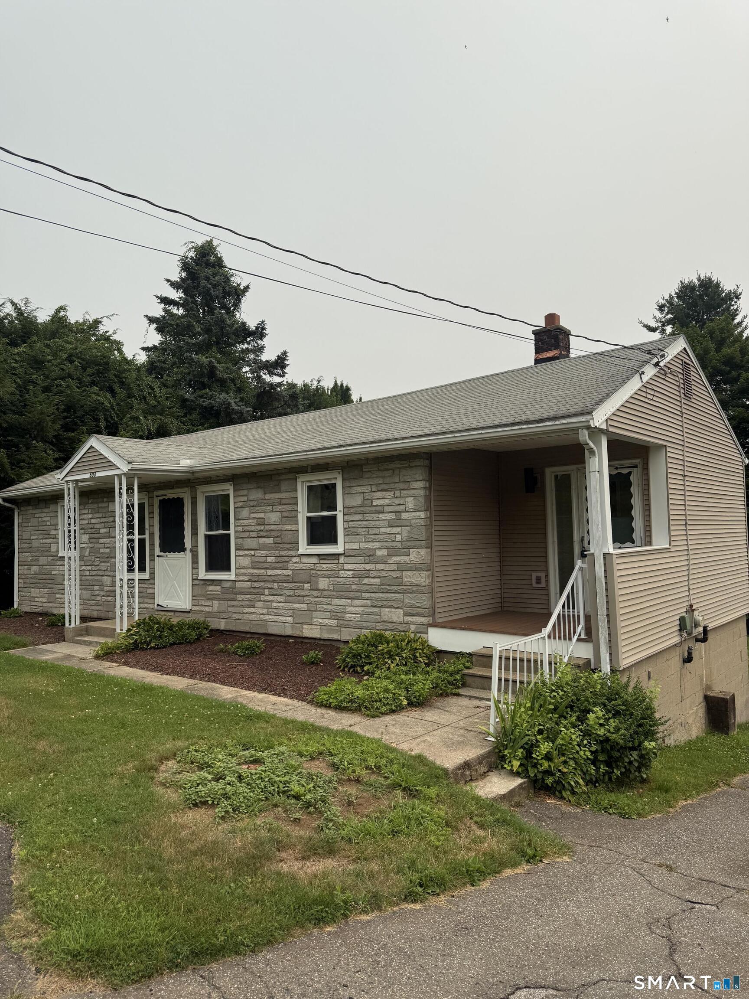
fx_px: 692
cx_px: 374
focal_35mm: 24
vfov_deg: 71.6
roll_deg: +0.4
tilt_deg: +3.6
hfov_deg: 56.8
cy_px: 500
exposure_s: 1/7353
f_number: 1.78
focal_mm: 6.76
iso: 80
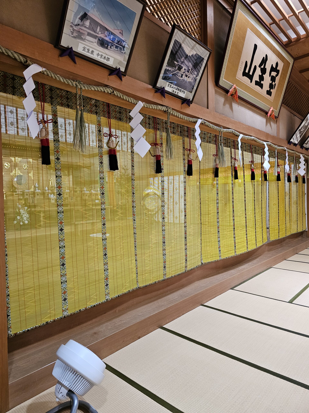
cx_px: 154
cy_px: 206
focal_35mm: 23
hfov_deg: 58.9
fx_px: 274
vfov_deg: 73.9
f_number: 1.7
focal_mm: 6.3
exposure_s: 1/60
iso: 640
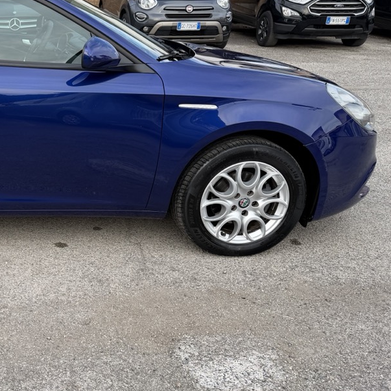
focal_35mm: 45
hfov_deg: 33.5
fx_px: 575
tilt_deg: -19.7
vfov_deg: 37.5
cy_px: 182
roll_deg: +1.4
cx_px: -23
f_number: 1.78
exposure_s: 1/868
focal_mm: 6.76
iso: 80
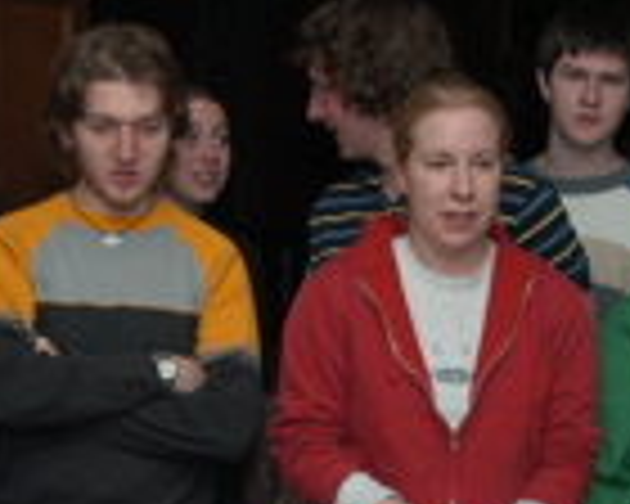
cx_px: 268
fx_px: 1678
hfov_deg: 21.2
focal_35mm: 90
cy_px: 524
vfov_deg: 16.7
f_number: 5.6
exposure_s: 1/60
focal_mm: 20
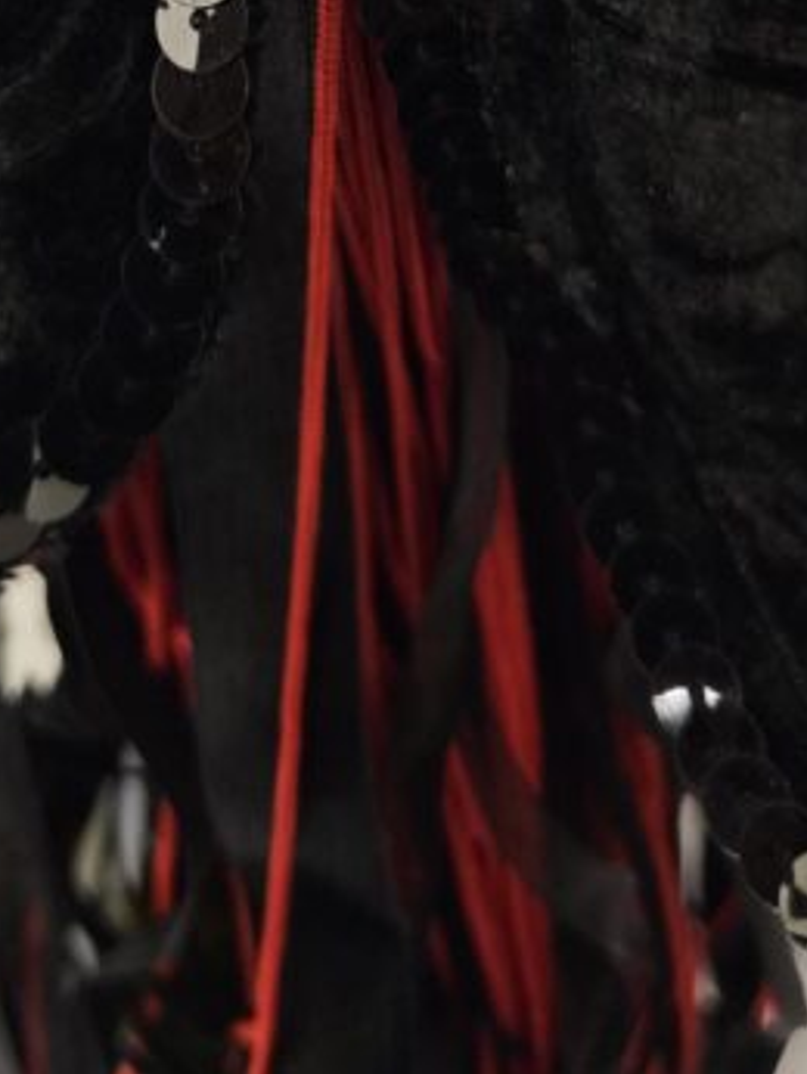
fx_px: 2111
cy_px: -459
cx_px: 248
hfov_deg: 21.5
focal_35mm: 68
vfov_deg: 23.7
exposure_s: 1/51
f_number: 1.7
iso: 640
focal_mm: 6.3
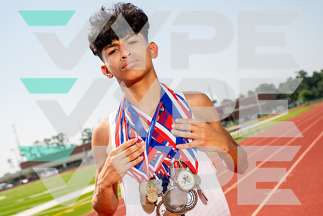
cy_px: 108
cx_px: 162
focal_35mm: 54
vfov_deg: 25.3
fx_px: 481
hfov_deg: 37.1
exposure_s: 1/250
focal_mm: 51
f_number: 5.6
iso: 100
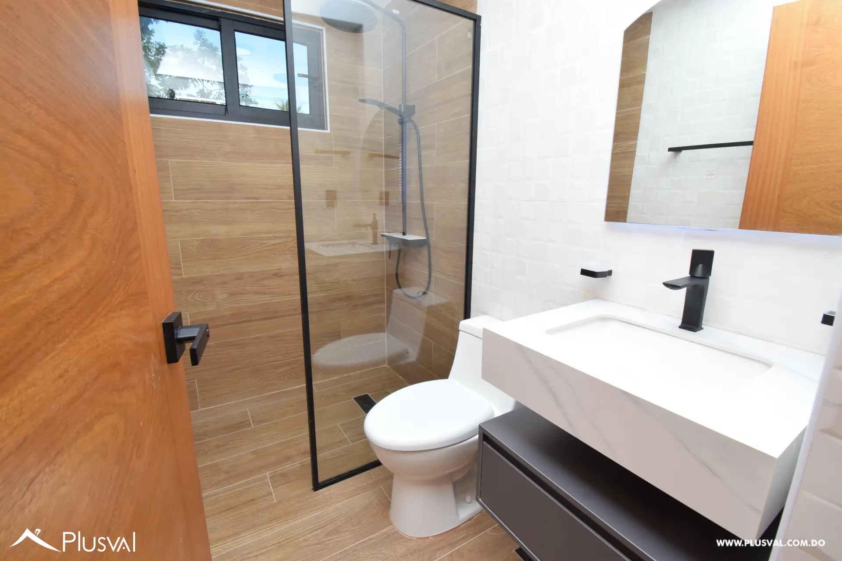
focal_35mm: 15
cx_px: 421
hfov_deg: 100.4
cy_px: 280
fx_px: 351
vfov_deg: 77.3
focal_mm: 10
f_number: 11
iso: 800
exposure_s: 1/125
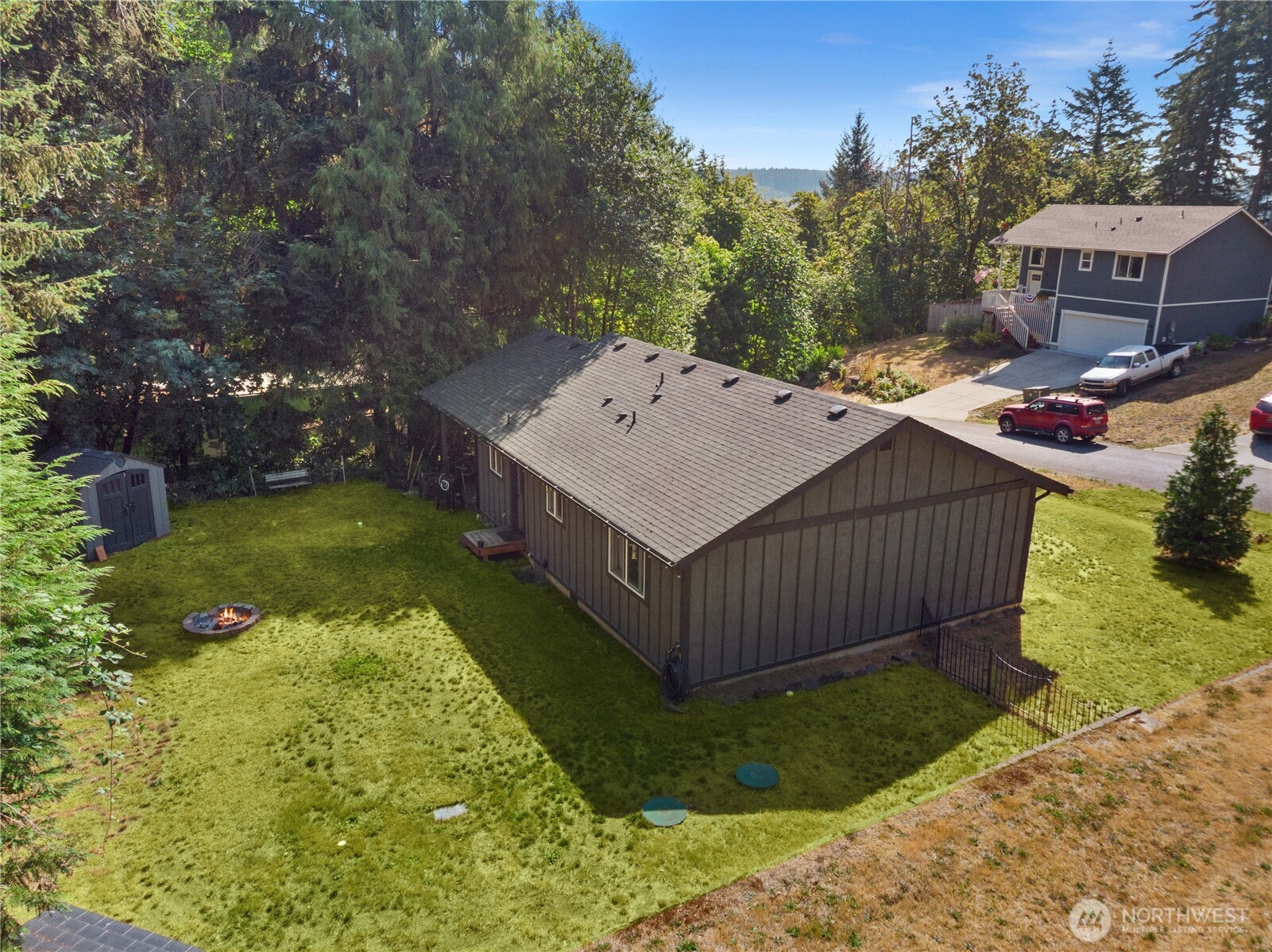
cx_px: 636
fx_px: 881
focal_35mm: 24
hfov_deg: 71.6
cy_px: 476
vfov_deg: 56.8
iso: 100
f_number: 2.8
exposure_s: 1/670
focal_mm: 4.5
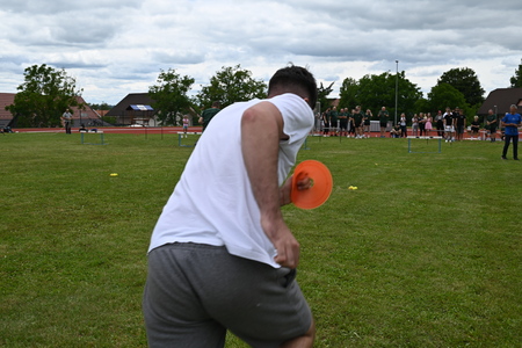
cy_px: 174
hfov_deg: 50.7
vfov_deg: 35.1
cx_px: 261
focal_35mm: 38
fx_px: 551
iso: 100
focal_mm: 38
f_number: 7.1
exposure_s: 1/400
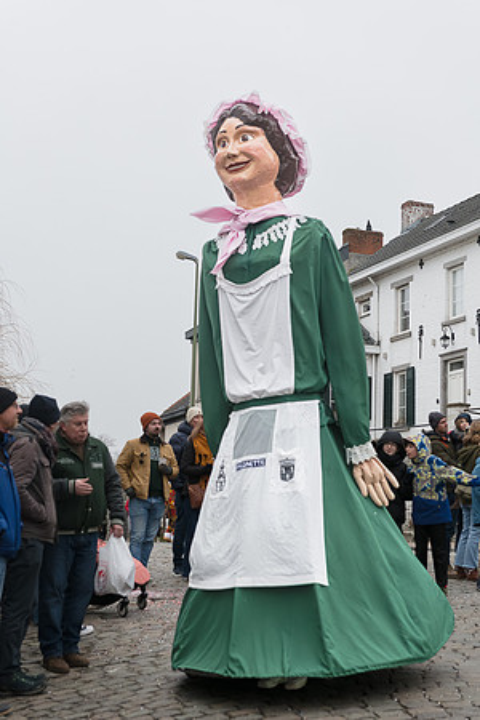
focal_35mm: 60
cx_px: 240
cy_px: 360
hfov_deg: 22.6
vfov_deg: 33.4
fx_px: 1200
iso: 1600
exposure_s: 1/500
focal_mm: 60
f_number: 5.6
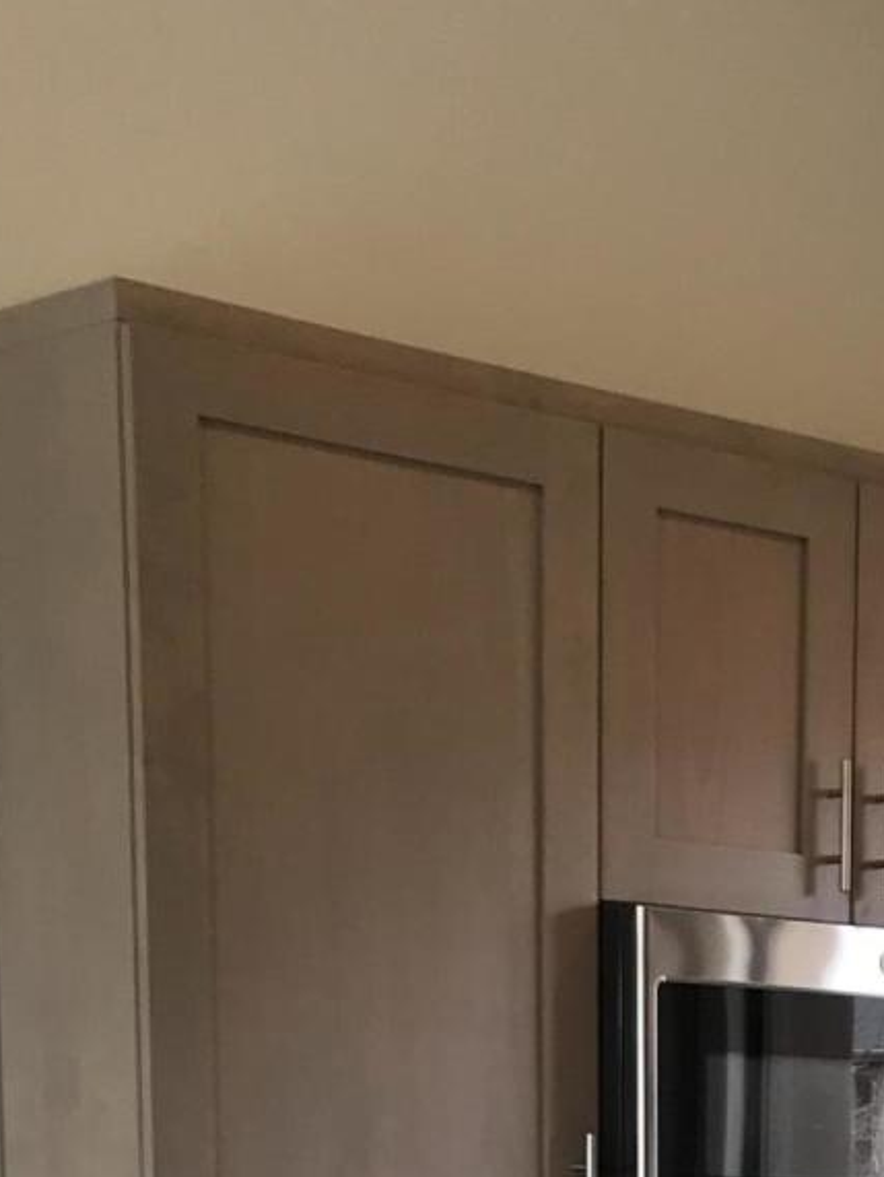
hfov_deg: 14.6
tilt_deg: -12.3
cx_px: 1053
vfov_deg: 17.4
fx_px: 3333
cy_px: 1907
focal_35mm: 98
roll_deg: -0.8
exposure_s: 1/40
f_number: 1.8
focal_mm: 3.99
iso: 20
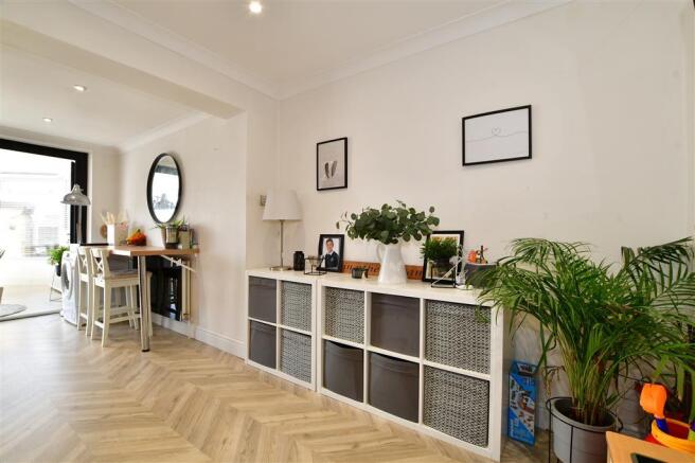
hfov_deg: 100.4
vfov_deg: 77.3
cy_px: 232
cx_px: 348
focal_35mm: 15
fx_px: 289
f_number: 8
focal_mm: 10
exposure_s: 1/6
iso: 160
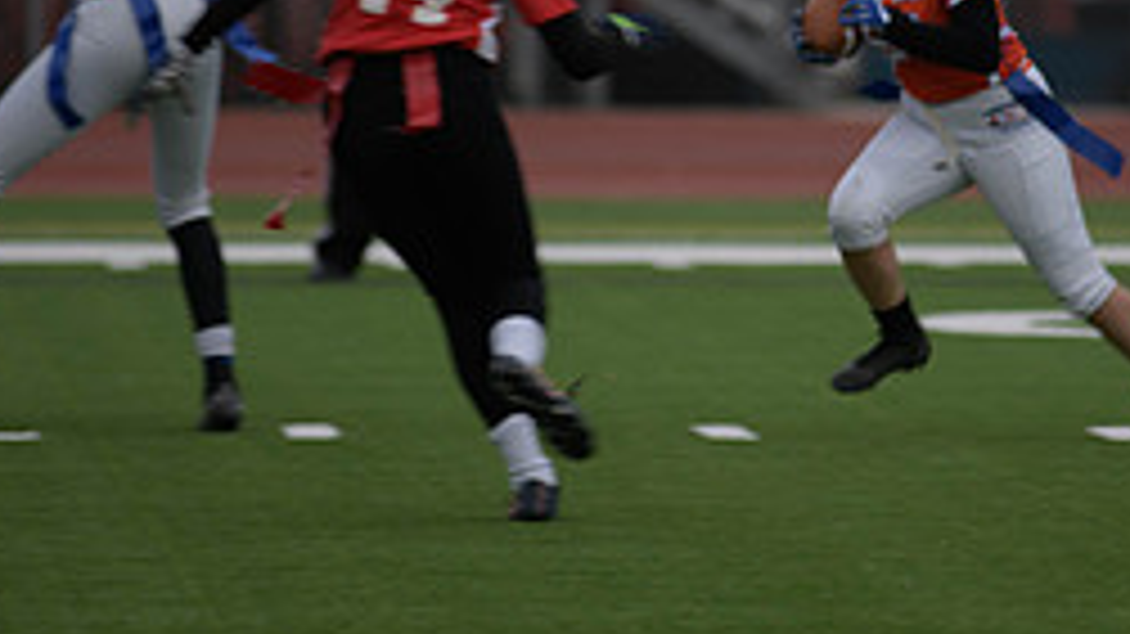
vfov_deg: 2.5
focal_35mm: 485
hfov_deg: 4.5
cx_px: 770
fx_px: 14527
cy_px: 92
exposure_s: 1/200
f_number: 2.8
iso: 72
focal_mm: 200
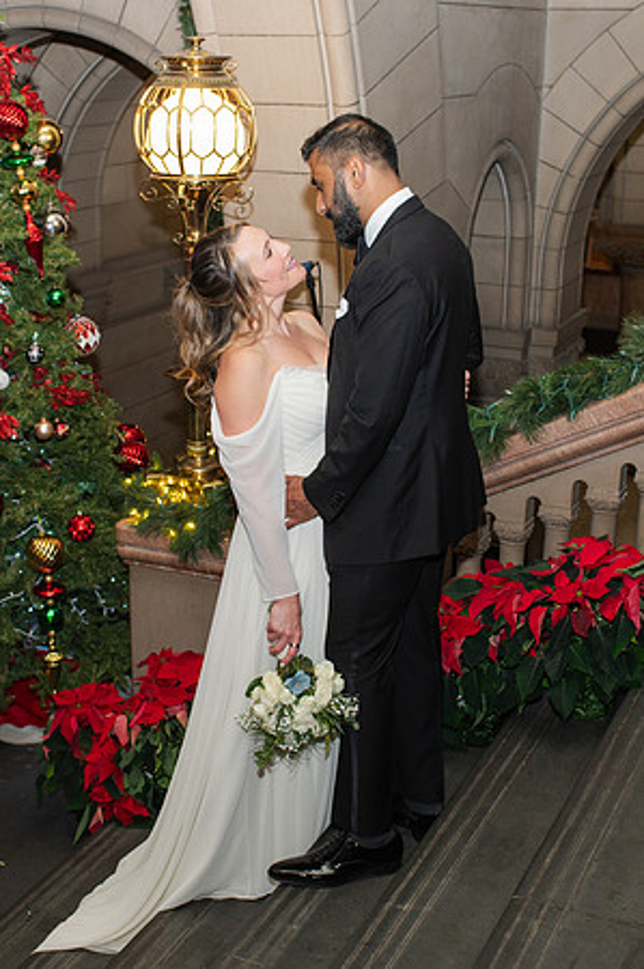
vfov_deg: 37.6
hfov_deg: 25.5
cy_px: 485
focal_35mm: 53
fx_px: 1422
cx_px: 274
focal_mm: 35
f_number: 4
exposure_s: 1/200
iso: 1000
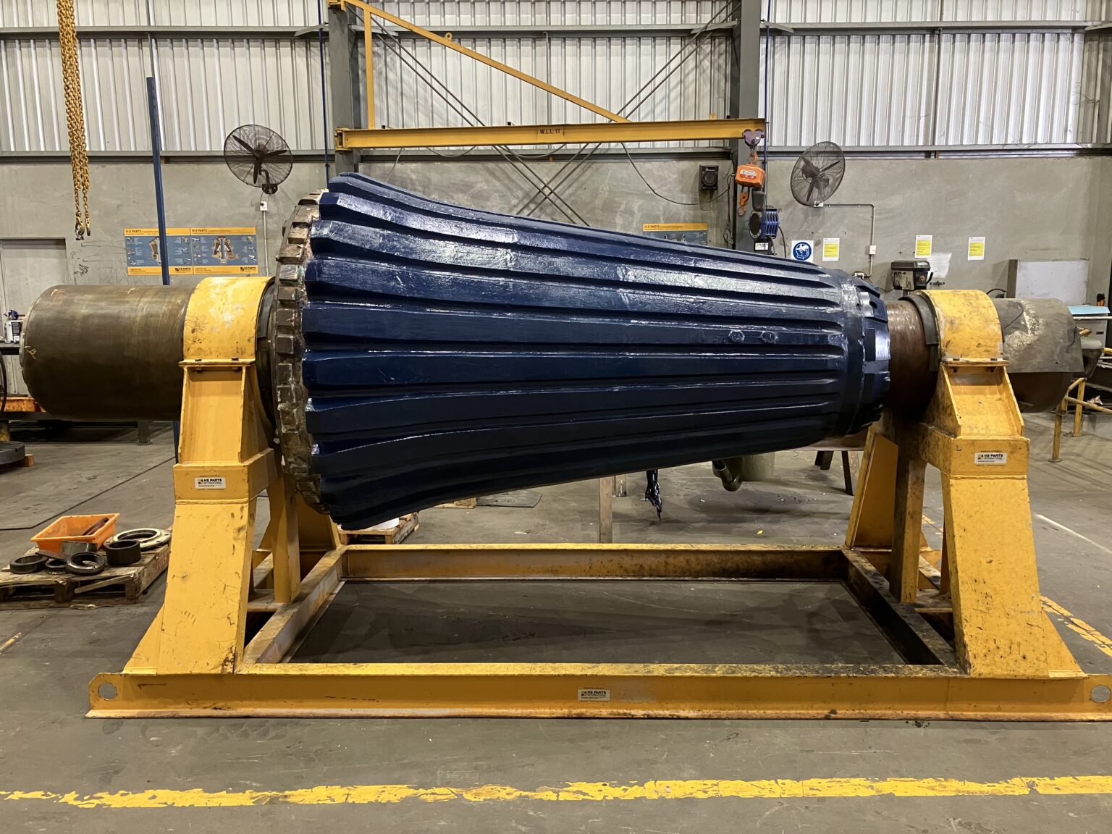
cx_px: 556
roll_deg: +0.3
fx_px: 899
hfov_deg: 63.4
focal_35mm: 28
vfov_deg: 49.7
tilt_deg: -9.2
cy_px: 417
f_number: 1.8
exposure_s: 1/60
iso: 250
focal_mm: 3.99
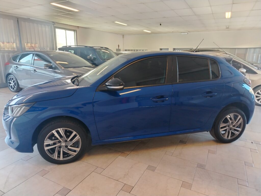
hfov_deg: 71.6
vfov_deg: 56.8
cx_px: 130
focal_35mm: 24
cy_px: 98
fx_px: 181
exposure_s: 1/50
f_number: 1.75
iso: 534
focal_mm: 5.25
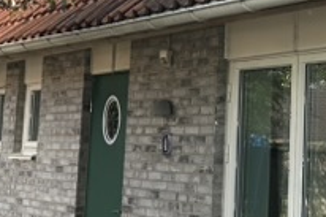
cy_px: -25
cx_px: 307
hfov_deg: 16.3
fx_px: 1122
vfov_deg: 10.9
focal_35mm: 124
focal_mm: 6.86
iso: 80
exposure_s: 1/836
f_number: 1.78
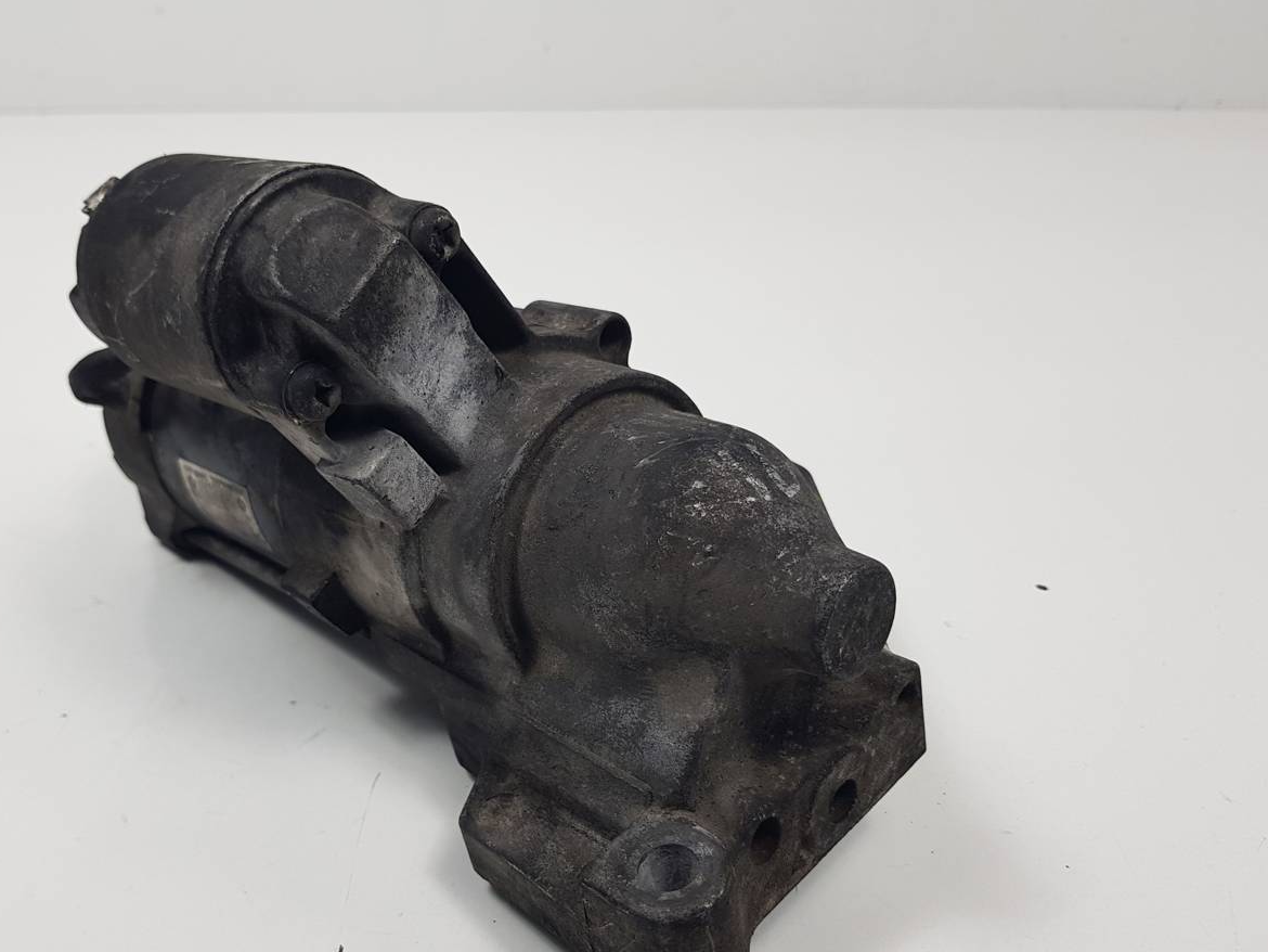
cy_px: 583
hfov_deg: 56.4
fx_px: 1172
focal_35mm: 32
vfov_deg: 43.9
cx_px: 505
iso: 40
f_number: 1.7
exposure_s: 1/390
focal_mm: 4.2
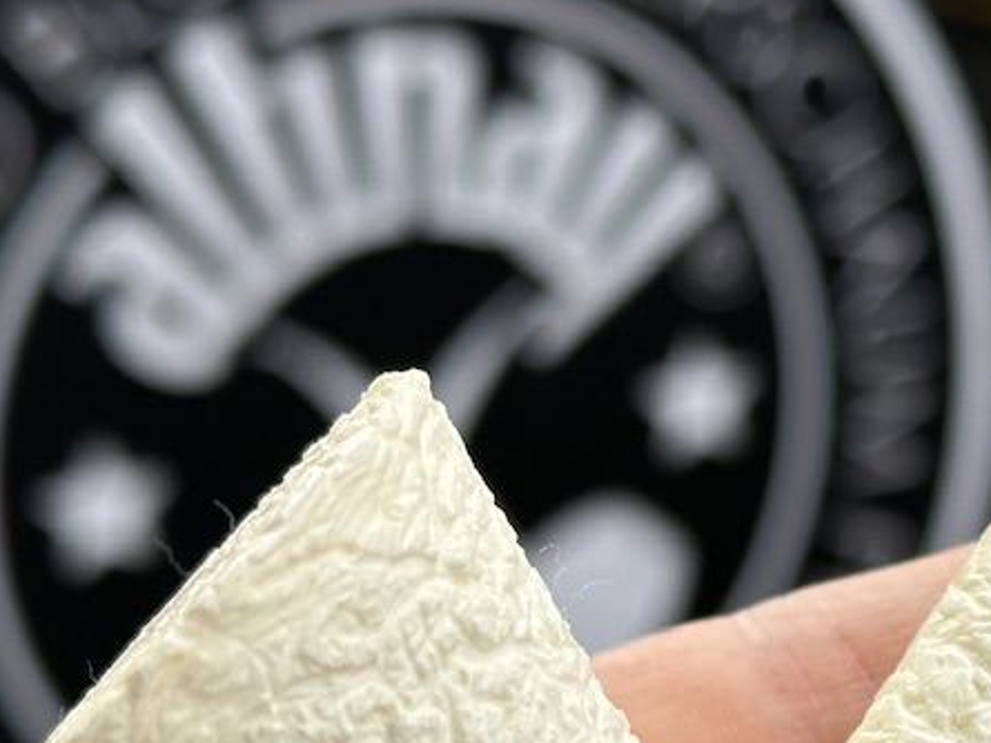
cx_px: 987
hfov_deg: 14.1
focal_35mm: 138
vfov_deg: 10.7
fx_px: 3952
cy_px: 621
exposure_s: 1/714
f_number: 1.78
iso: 64
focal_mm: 6.86
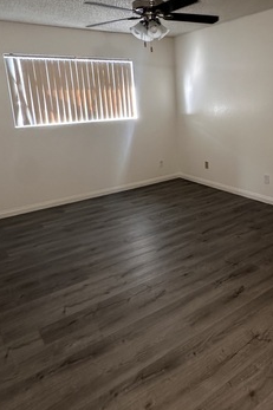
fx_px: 319
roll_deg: +1.7
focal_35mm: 28
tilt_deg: -11.6
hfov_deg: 45.5
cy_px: 172
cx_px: 187
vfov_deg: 65.1
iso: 400
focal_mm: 2.22
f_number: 2.2
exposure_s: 1/60
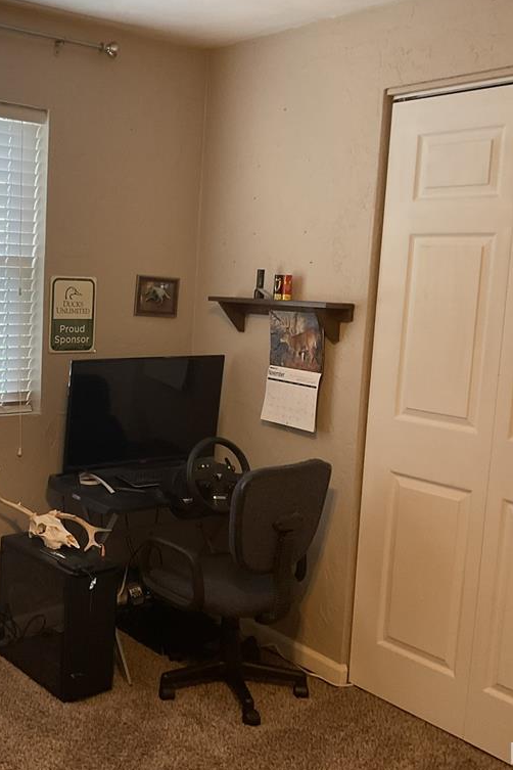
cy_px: 382
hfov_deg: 31.6
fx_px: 876
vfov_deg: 47.4
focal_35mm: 41
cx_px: 89
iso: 64
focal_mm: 3
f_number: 1.8
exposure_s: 1/120
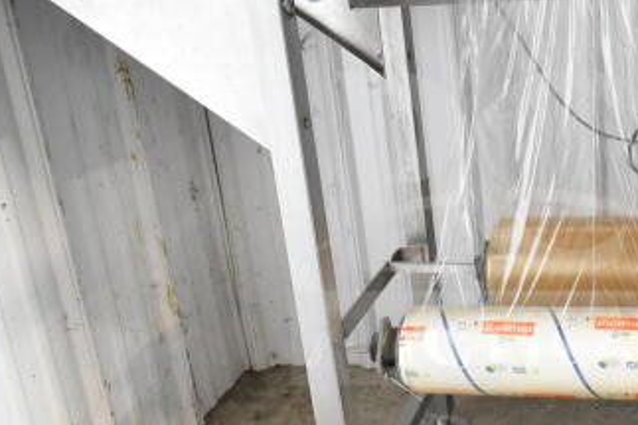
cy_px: 228
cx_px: 512
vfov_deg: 26.4
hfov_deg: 37.5
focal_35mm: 51
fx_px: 903
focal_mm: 18
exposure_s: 1/30
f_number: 3.5
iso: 5600
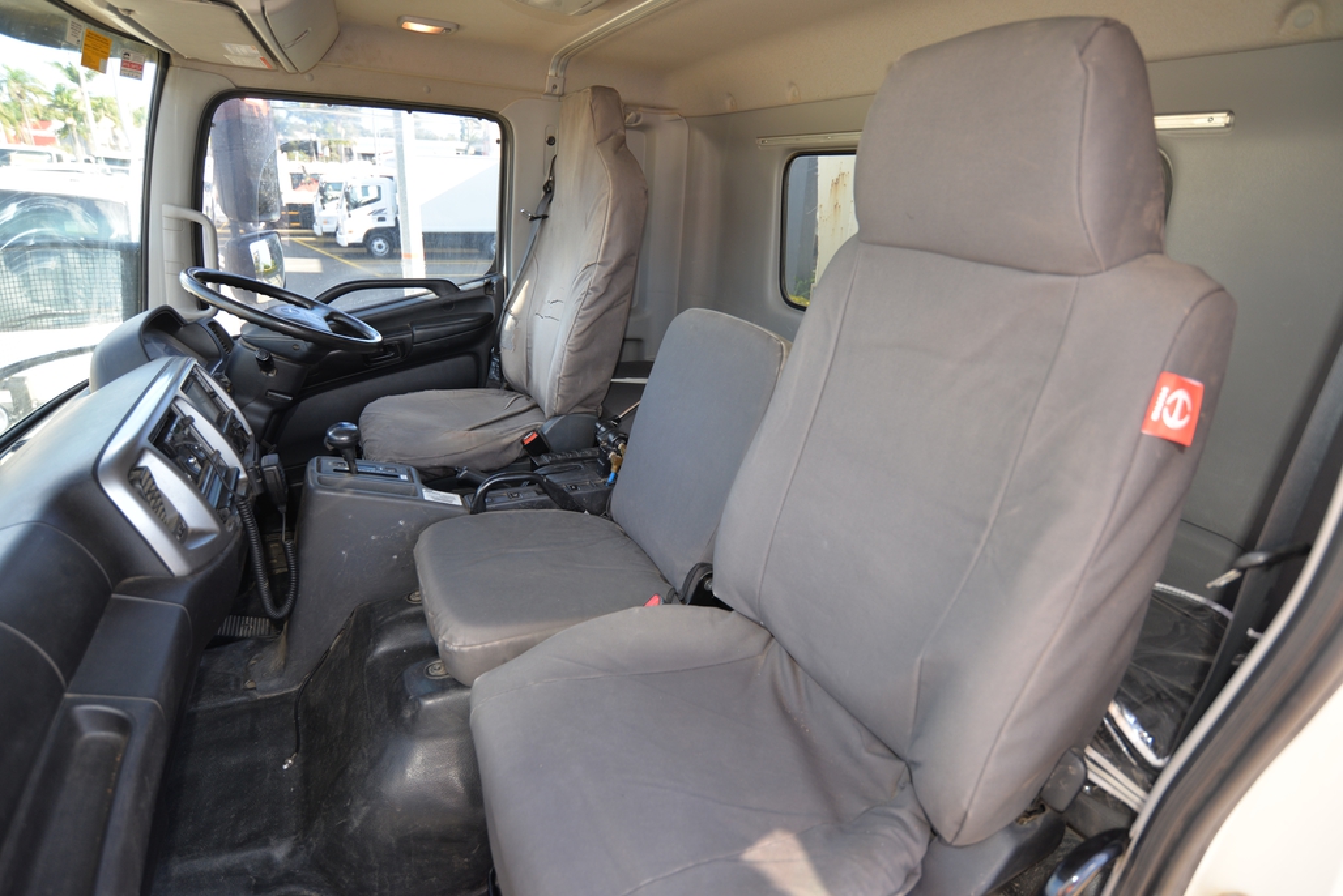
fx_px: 672
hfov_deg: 90.0
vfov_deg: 67.4
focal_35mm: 18
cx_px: 672
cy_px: 448
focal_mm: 18
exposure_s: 1/125
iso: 250
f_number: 3.5
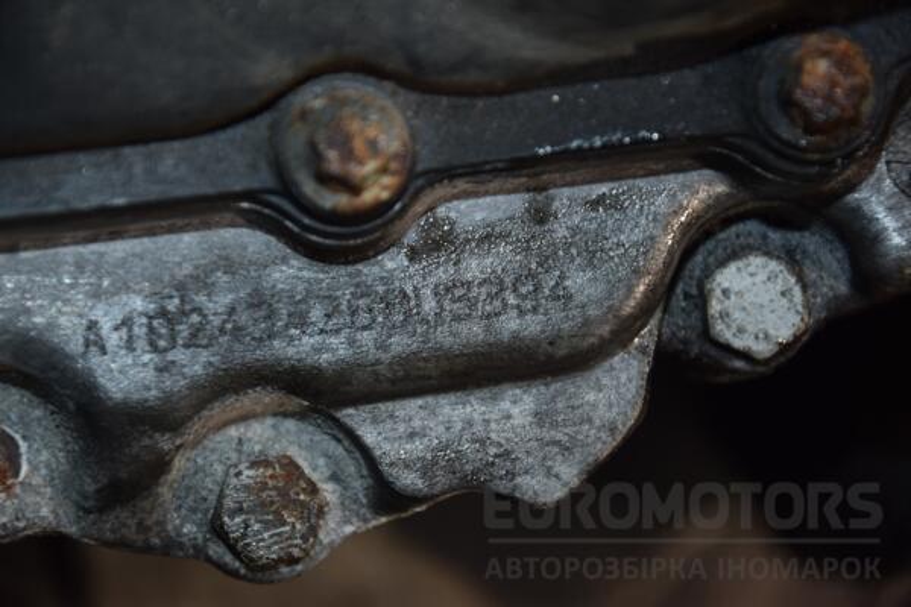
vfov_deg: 8.7
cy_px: 304
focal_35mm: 158
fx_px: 3985
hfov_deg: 13.0
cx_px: 456
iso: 800
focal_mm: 105
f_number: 5.6
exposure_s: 1/60
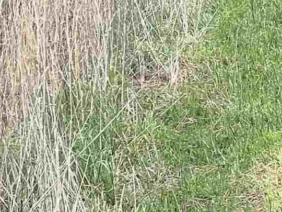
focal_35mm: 438
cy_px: -270
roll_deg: -0.3
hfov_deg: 4.5
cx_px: 523
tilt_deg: -0.5
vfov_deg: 3.4
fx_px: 3568
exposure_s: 1/215
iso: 32
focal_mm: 9
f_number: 2.8
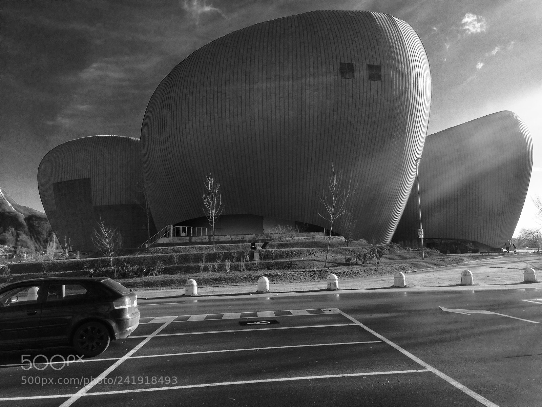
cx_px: 271
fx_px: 517
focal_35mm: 33
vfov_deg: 42.9
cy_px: 204
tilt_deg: +5.6
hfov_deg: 55.4
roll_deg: +1.1
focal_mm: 4.12
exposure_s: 1/861
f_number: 2.4
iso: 50
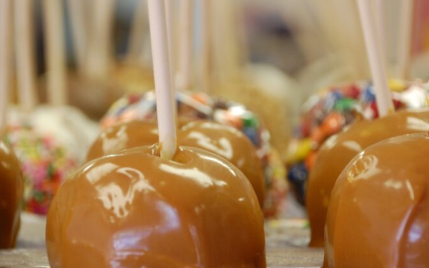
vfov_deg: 6.7
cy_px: 130
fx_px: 2275
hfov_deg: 10.8
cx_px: 227
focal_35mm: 195
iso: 800
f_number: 5.6
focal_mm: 105
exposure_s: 1/40
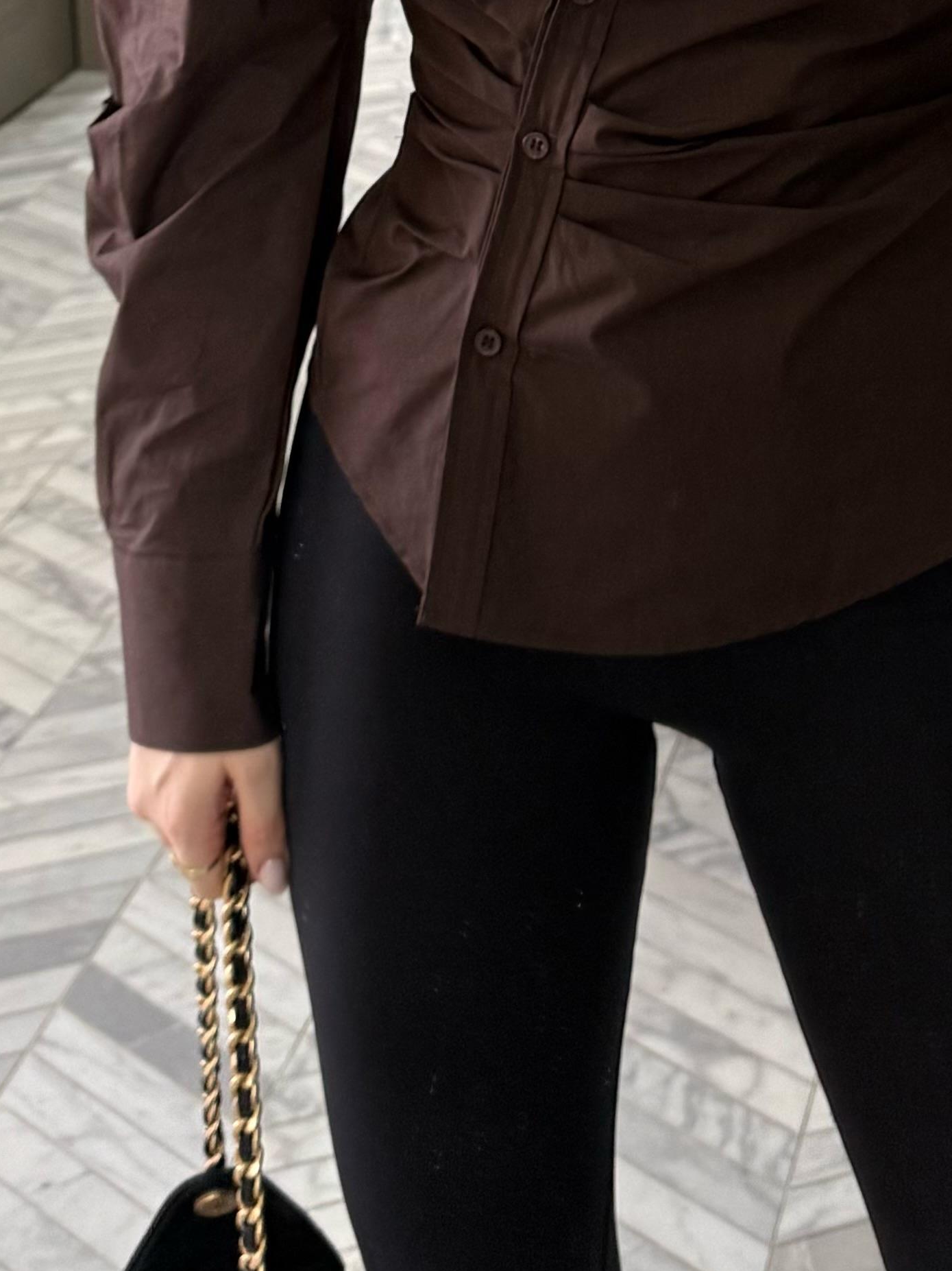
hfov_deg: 19.7
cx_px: 752
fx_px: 2714
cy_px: -351
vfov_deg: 23.5
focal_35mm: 74
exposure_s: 1/50
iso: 200
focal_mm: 6.76
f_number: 1.78
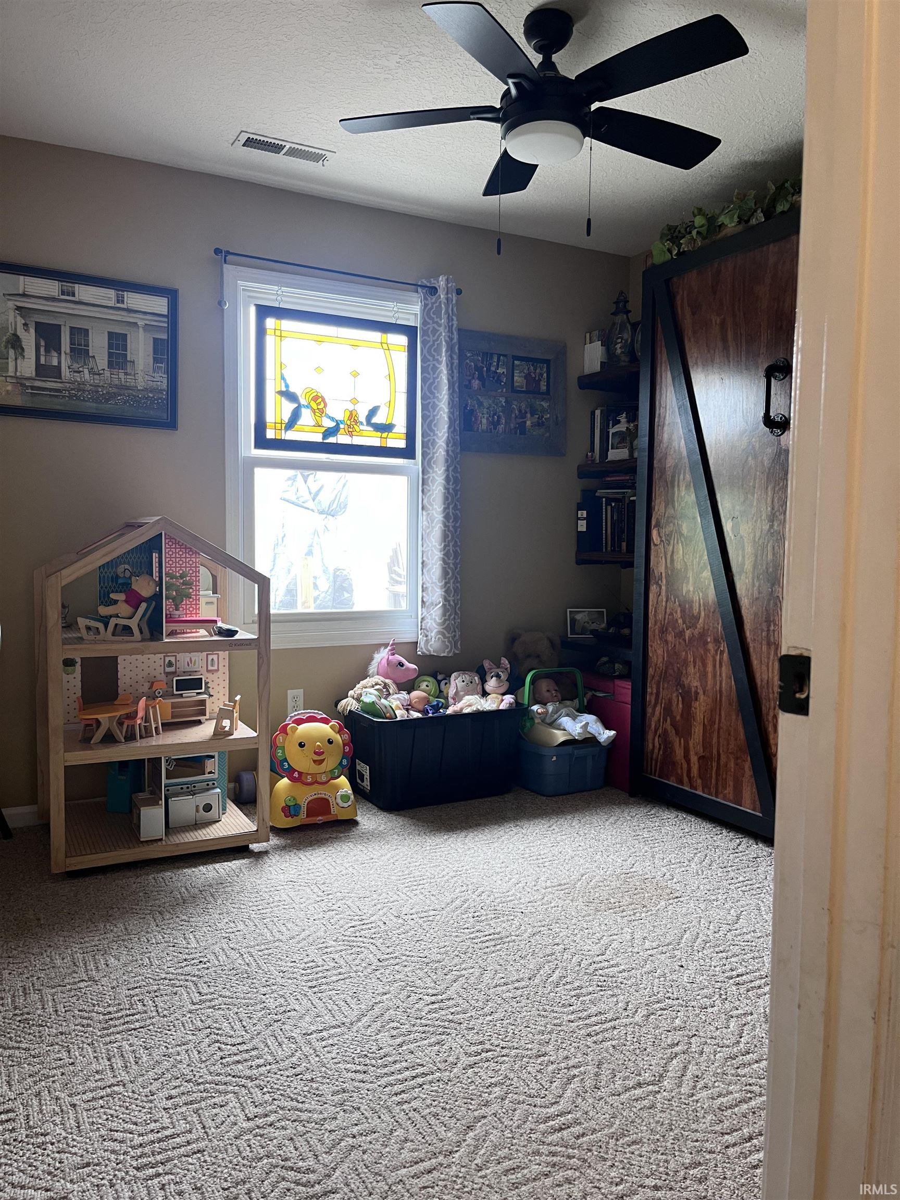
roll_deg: +0.3
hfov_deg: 53.1
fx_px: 901
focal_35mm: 26
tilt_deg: -5.0
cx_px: 450
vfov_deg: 67.3
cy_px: 600
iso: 100
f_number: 1.6
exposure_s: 1/60
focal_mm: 5.1
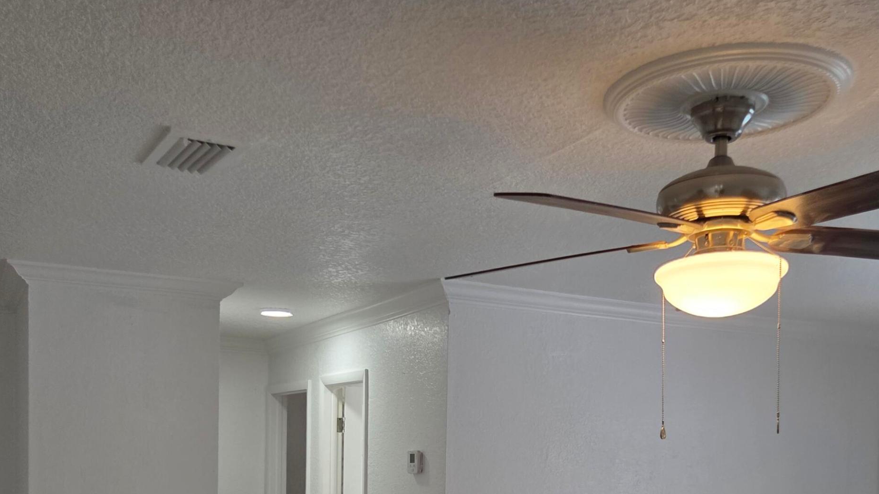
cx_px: 459
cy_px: 485
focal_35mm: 39
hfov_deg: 51.6
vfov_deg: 28.7
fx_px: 909
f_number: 1.8
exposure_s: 1/120
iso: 125
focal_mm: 5.4
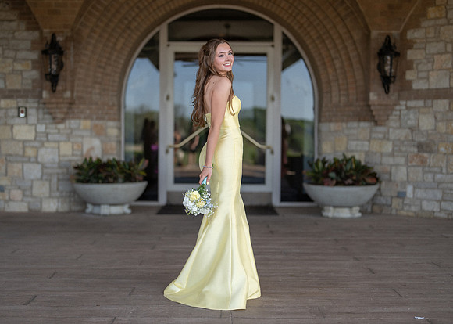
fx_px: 729
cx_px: 207
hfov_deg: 34.5
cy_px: 162
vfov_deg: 25.0
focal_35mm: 57
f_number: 1.2
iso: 160
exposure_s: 1/2000
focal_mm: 50
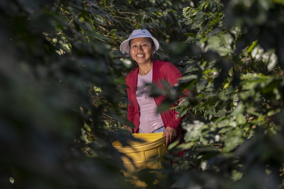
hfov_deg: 18.3
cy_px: 94
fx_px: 883
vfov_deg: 12.2
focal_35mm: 112
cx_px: 142
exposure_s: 1/500
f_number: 2.8
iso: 50
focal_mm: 112
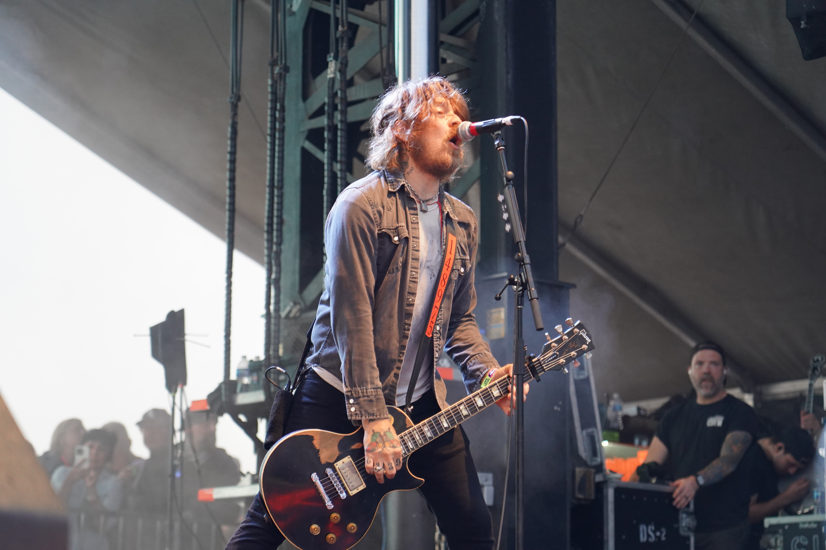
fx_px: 2409
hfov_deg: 19.5
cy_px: 275
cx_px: 413
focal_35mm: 105
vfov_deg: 13.0
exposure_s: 1/160
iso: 3200
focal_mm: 105
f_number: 4
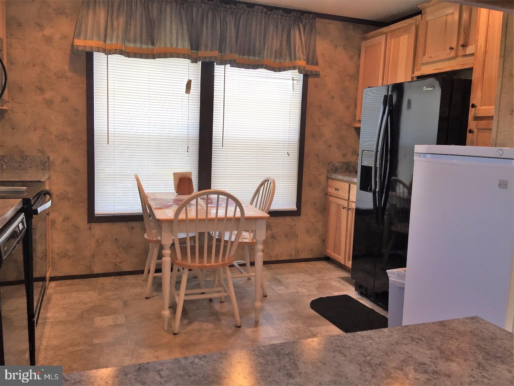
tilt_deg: -6.7
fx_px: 431
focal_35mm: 29
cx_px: 257
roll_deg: -4.4
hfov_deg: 61.7
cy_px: 193
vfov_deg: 48.2
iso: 40
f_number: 2.2
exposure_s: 1/60
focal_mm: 4.15
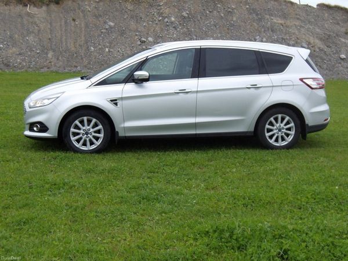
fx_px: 533
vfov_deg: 27.5
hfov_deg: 36.2
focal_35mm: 53
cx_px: 174
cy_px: 130
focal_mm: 9.4
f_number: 4.2
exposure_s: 1/361
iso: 100
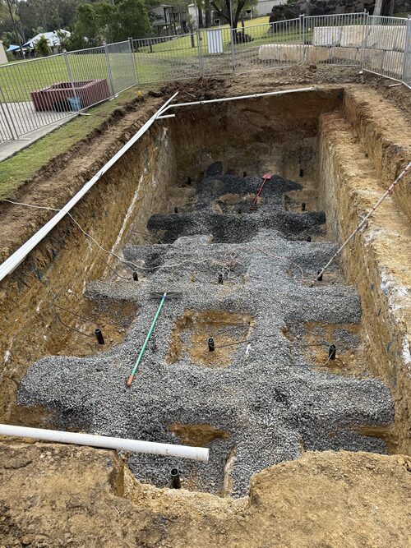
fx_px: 380
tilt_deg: -34.8
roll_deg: +6.5
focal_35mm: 24
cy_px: 274
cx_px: 206
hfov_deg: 56.8
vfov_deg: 71.6
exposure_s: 1/1437
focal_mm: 6.8
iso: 80
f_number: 1.8
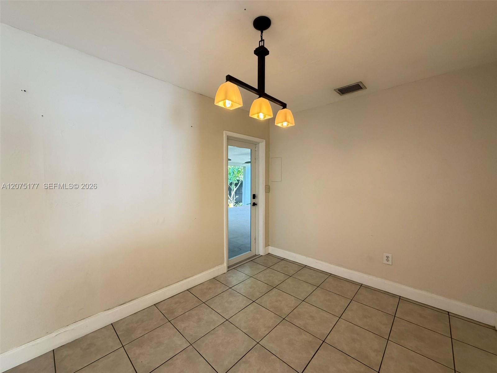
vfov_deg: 85.7
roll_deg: +0.2
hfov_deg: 102.1
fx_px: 201
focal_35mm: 14
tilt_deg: -2.8
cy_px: 186
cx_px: 248
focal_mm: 2.22
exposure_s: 1/60
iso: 400
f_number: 2.2
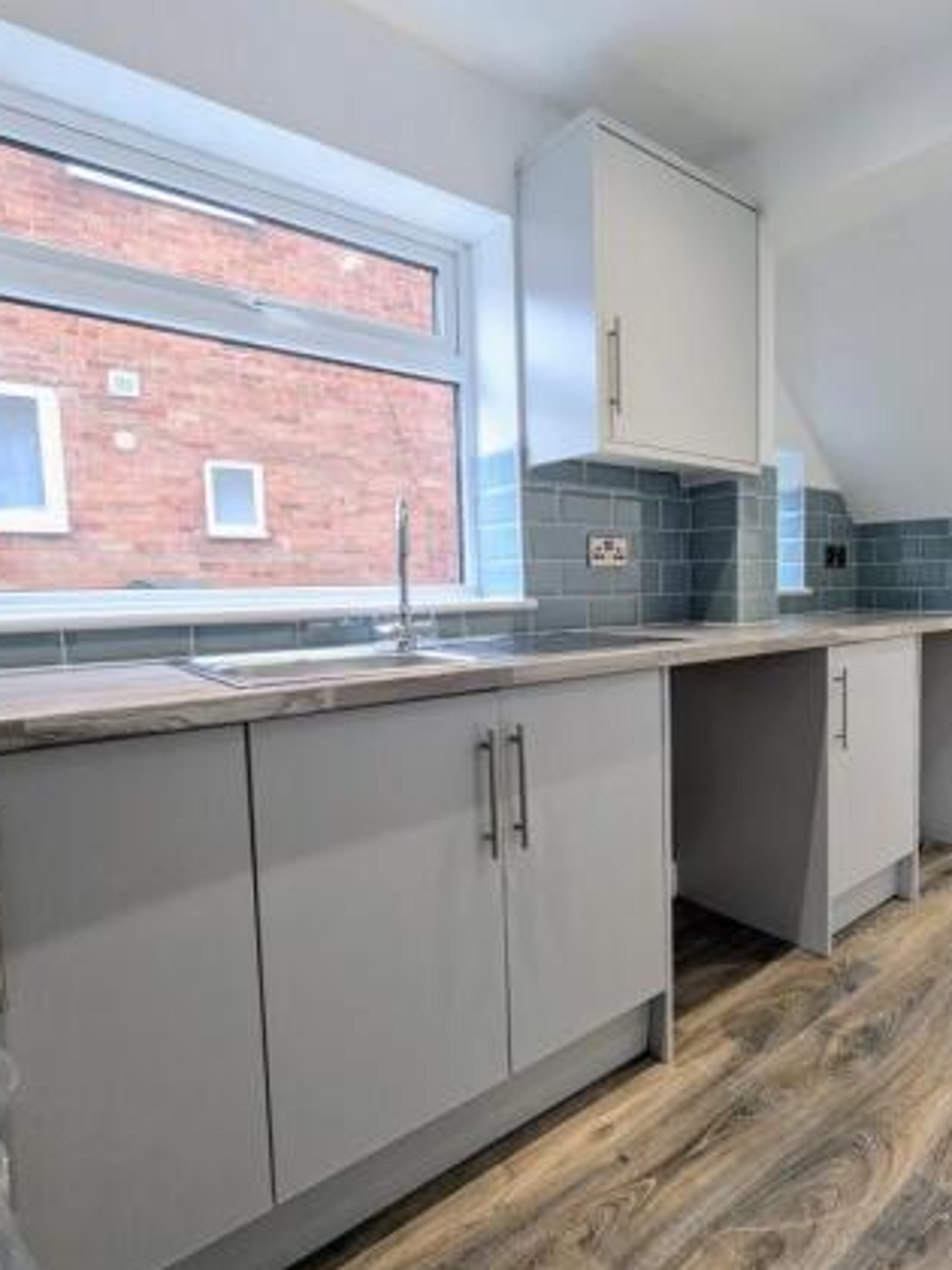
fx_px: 660
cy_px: 633
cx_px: 641
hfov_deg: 69.4
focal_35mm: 18
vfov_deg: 87.8
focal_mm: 1.95
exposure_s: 1/50
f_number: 2.2
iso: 201
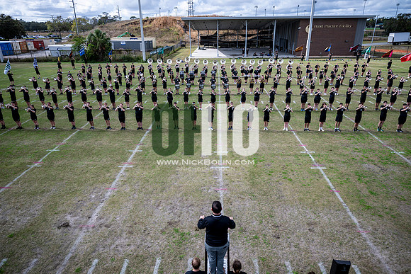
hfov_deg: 73.7
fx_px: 274
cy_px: 137
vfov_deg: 53.2
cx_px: 206
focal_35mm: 24
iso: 100
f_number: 2.8
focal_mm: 24
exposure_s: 1/1250
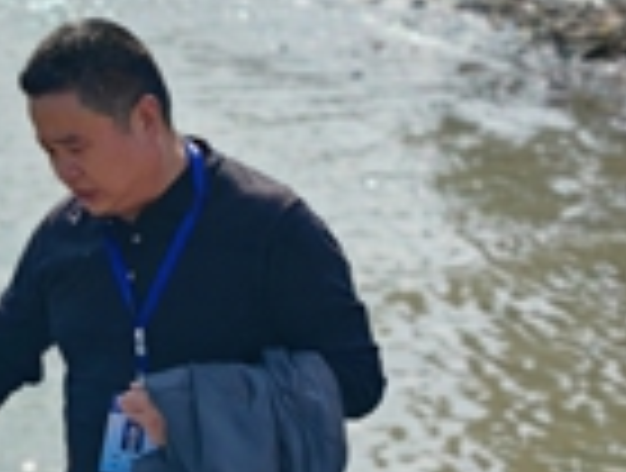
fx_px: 2248
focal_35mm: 124
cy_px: 418
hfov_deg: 15.6
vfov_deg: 11.9
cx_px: 32
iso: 50
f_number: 2.4
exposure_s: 1/1400
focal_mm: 6.12
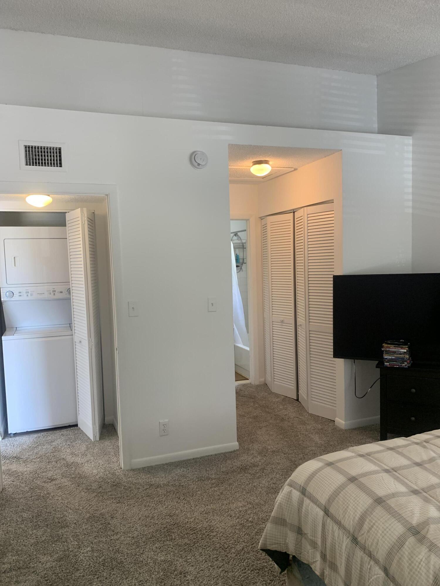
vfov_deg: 67.3
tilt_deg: -3.5
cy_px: 293
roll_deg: +2.9
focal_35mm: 26
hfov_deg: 53.1
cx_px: 220
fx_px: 441
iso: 100
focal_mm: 4.25
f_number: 1.8
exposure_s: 1/60
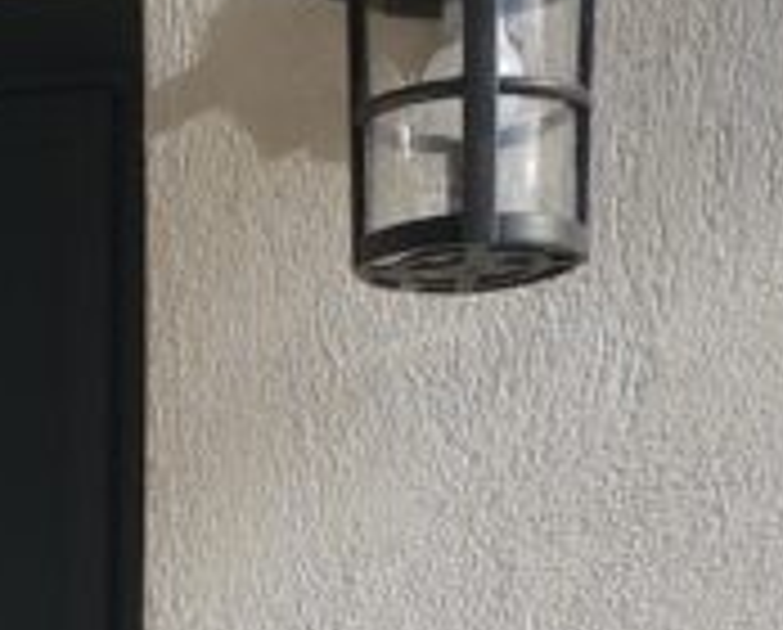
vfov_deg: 9.3
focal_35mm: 149
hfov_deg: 12.3
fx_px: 3461
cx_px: -392
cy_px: 1494
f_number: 2.4
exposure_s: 1/1167
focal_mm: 4.3
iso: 50
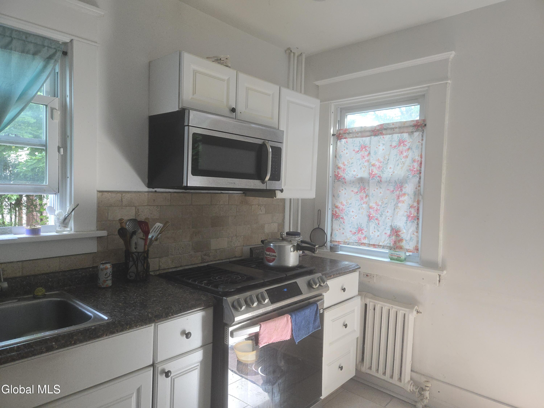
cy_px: 204
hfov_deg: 73.9
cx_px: 272
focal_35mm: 23
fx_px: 361
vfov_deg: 58.9
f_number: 1.8
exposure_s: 1/180
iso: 200
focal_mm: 5.4
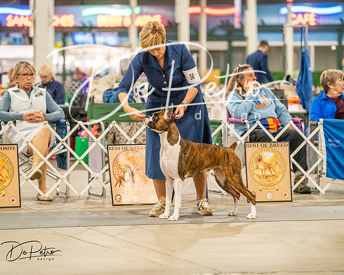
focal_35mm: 158
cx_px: 172
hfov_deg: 12.2
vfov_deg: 9.8
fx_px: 1605
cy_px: 138
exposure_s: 1/250
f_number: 3.5
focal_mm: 140
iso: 6400
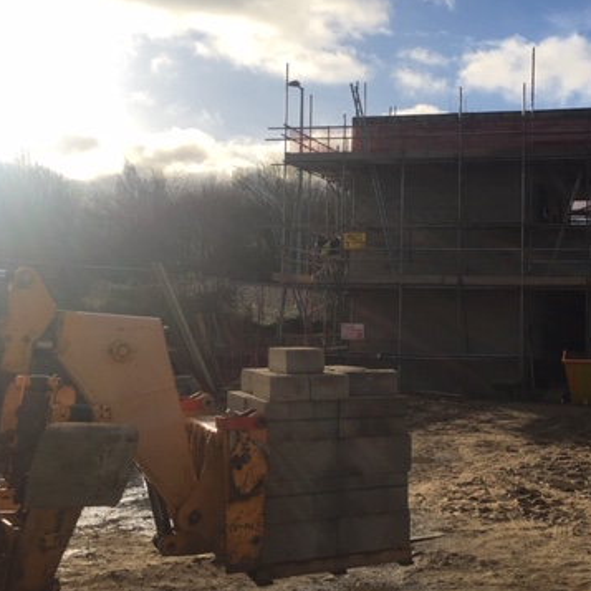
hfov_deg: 35.7
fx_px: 889
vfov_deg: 36.8
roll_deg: -1.2
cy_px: 285
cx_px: 468
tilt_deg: +3.5
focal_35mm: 46
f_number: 2.2
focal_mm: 4.15
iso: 25
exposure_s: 1/2747
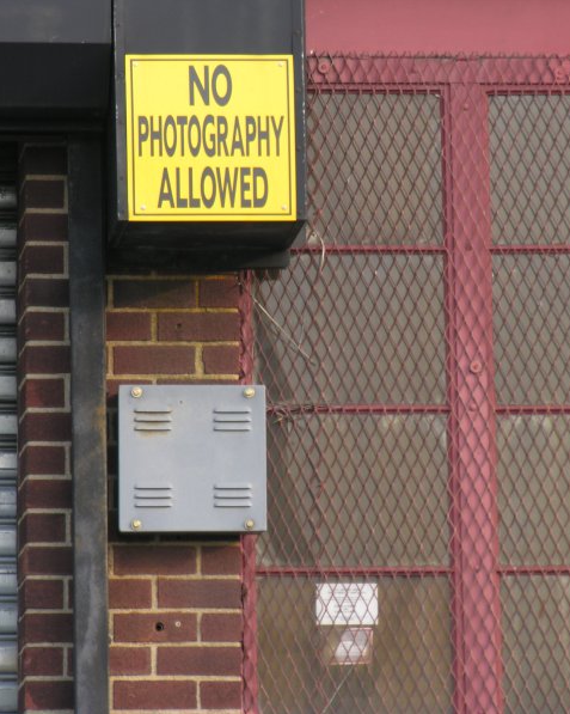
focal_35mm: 331
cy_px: 358
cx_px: 397
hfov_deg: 4.7
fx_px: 6985
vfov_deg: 5.8
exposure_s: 1/62.1
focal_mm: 64.5
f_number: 4.5
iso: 50
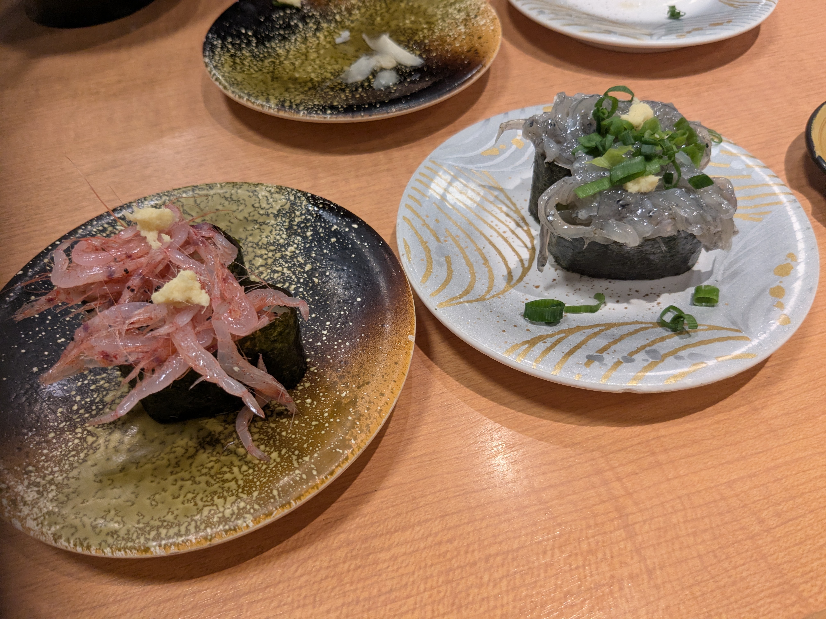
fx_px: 644
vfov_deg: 51.4
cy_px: 310
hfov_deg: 65.3
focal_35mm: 27
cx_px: 413
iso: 180
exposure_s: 1/99.9
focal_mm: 4.38
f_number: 1.73
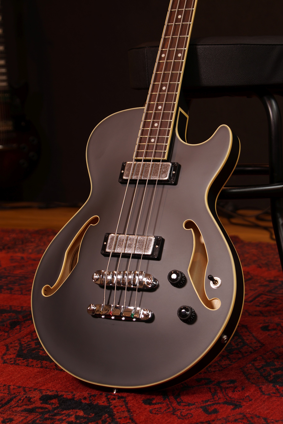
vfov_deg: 22.6
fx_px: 1061
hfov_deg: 15.2
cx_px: 142
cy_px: 212
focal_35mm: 90
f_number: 5.6
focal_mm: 60
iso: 100
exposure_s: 1/13
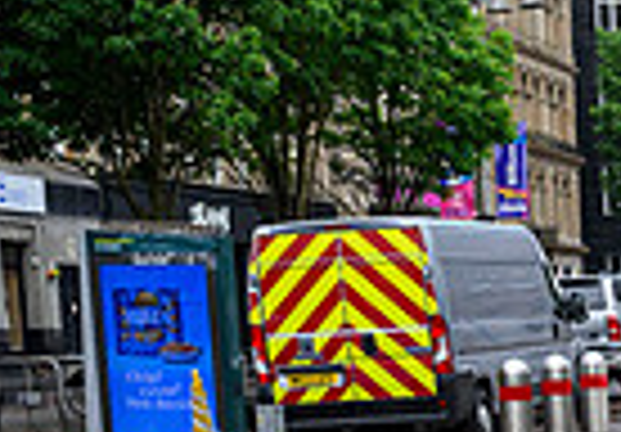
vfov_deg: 11.5
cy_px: 652
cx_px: 1178
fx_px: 2045
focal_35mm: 117
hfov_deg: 14.7
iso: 500
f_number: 4.5
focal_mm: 26.5
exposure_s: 1/800
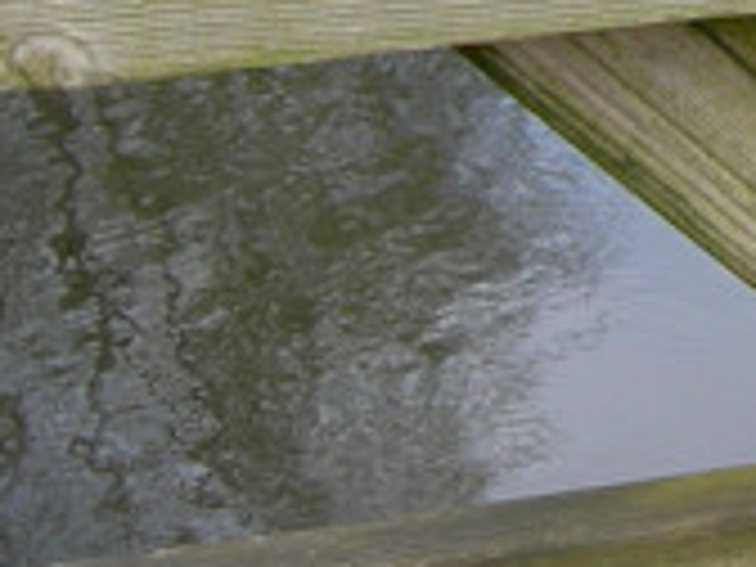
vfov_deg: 8.3
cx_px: 1395
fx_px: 3735
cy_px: -477
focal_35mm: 171
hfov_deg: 10.8
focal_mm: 7.5
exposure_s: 1/139
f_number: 4.3
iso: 64
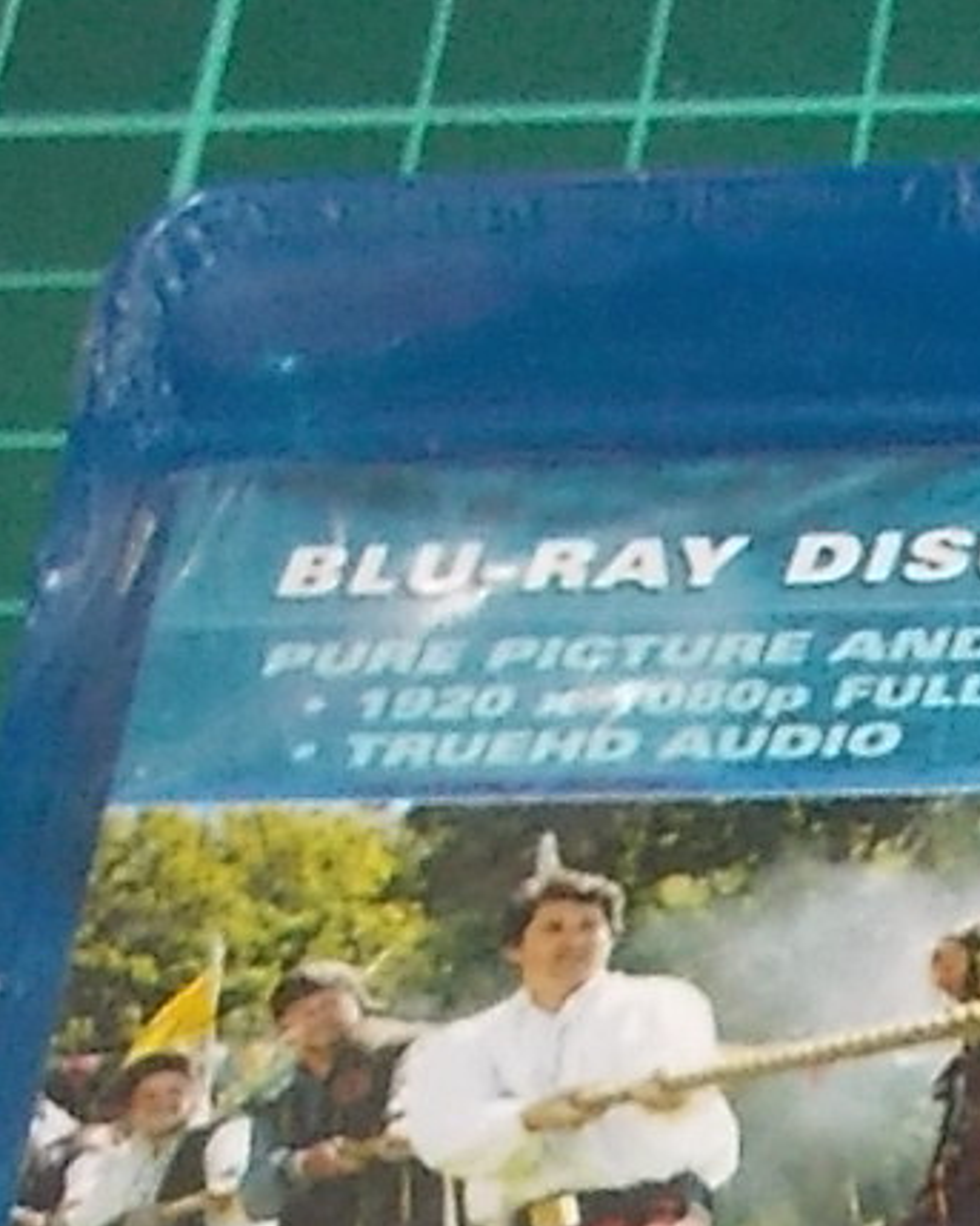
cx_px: 1777
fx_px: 5440
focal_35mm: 150
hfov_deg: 9.8
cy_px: 2406
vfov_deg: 11.6
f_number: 3.3
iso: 200
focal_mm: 4.1
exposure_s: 1/30
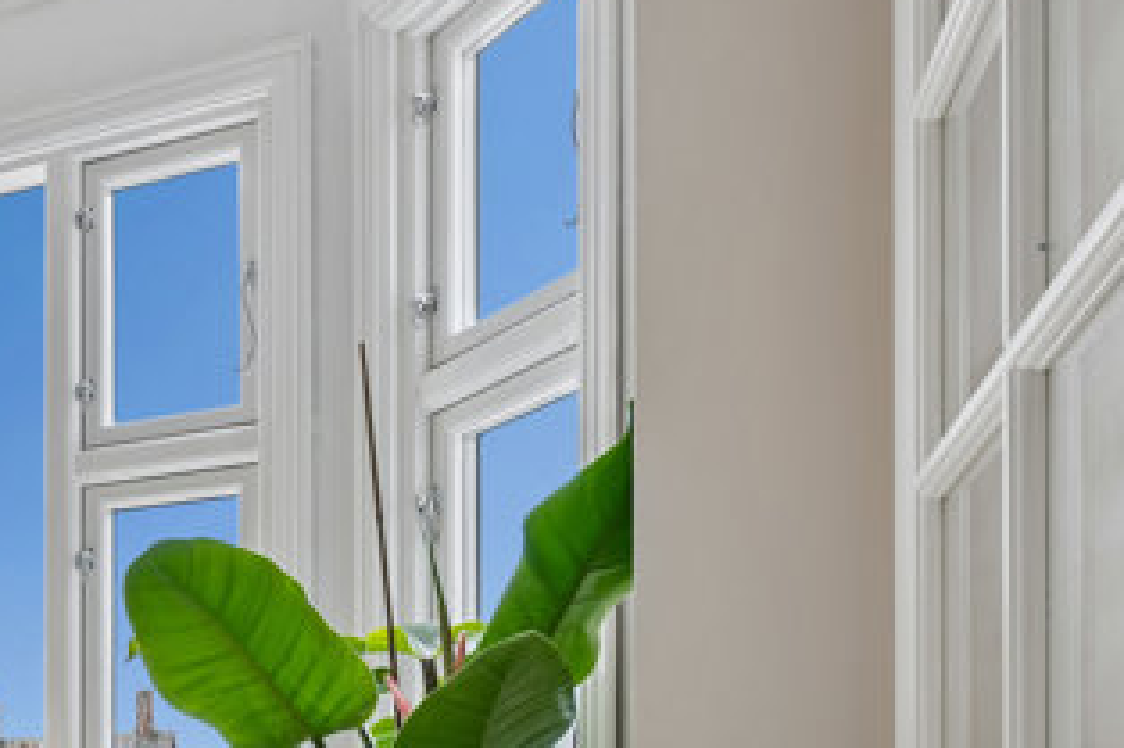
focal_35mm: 51
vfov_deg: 24.3
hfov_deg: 32.8
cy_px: 871
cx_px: -186
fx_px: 1591
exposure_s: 1/15
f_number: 9
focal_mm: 20
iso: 160
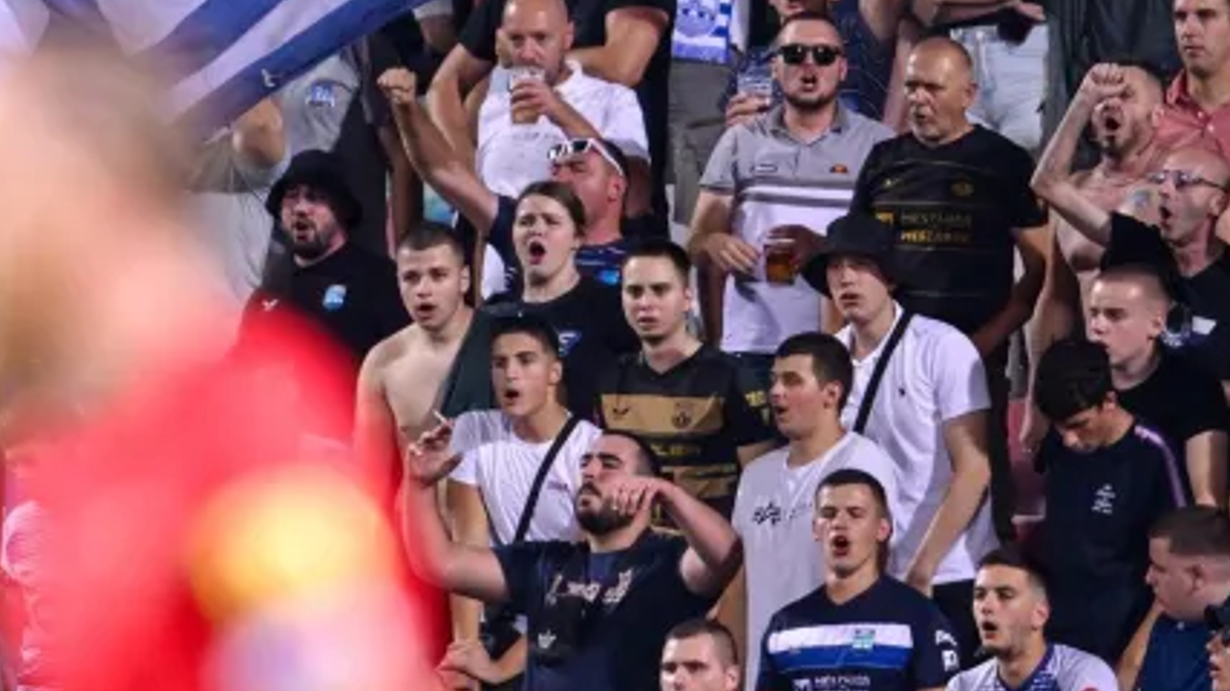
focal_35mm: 1119
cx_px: 294
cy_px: 3
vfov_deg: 1.1
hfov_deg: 1.9
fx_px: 36489
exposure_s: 1/1000
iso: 4000
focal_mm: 400
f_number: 2.8
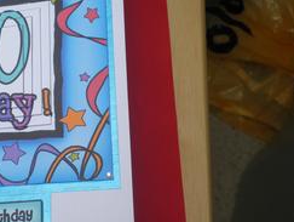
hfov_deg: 22.0
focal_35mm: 87
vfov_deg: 17.0
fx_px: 740
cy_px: 87
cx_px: 33
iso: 64
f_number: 3.4
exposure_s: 1/60
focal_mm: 8.3
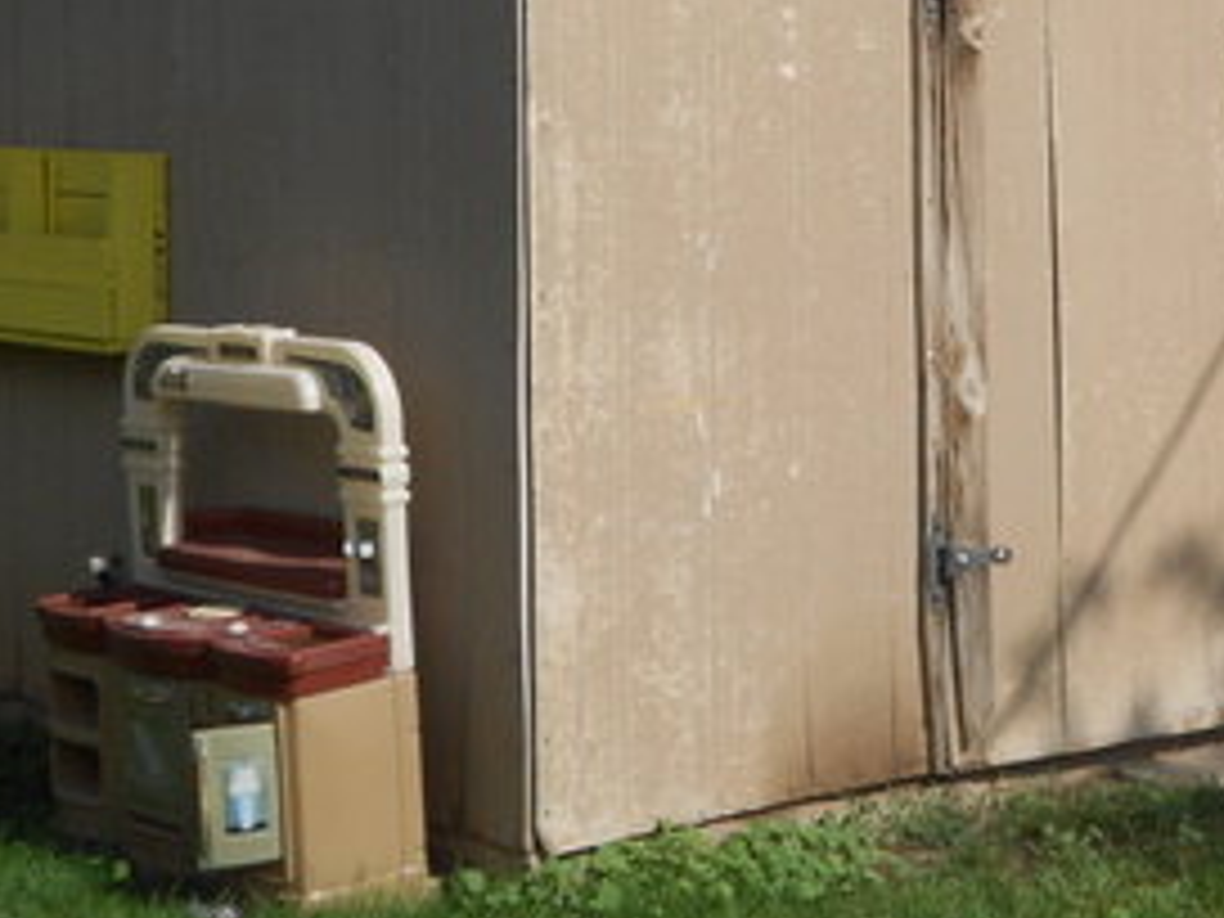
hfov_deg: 22.5
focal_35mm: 87
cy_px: 54
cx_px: 747
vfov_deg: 16.7
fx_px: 3076
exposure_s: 1/1250
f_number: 3.9
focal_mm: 6.7
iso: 80
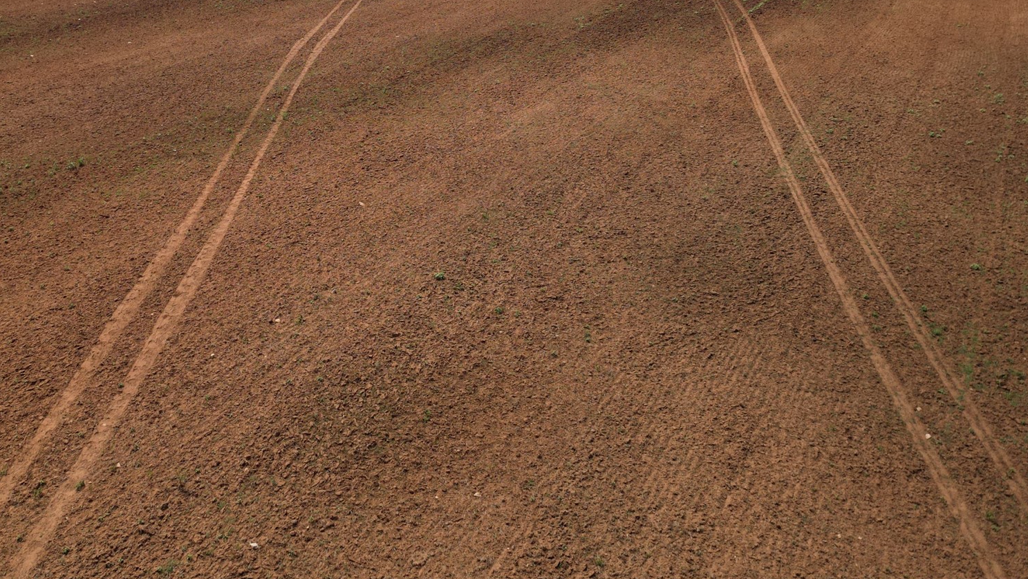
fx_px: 981
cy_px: 84
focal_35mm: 36
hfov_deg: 54.6
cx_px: 383
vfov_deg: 31.6
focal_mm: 6.72
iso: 200
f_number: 1.7
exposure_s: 1/5000
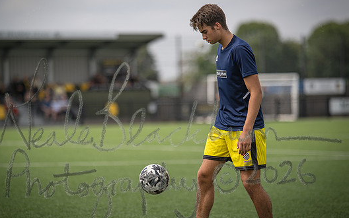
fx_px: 1674
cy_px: 108
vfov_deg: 7.5
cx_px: 167
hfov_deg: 11.9
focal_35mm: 176
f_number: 1.8
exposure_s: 1/3200
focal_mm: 135
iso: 100
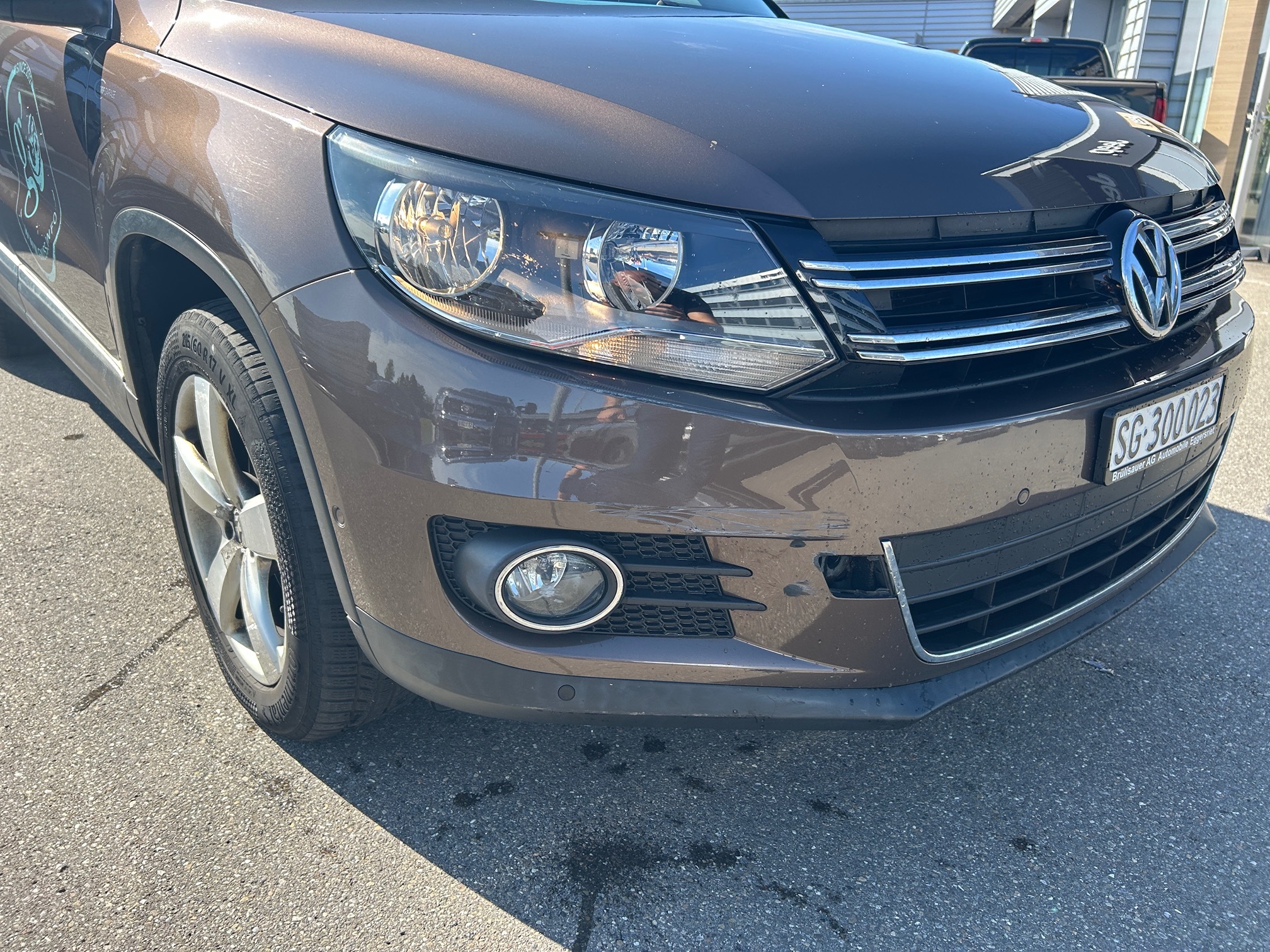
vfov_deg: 53.1
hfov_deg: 67.3
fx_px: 954
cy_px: 476
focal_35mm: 26
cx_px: 635
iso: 50
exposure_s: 1/840
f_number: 1.5
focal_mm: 5.7
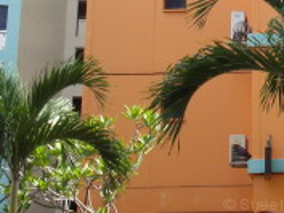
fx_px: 944
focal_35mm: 115
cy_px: -114
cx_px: 343
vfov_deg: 12.2
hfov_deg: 16.4
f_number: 5.6
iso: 80
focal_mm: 6.2
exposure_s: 1/80
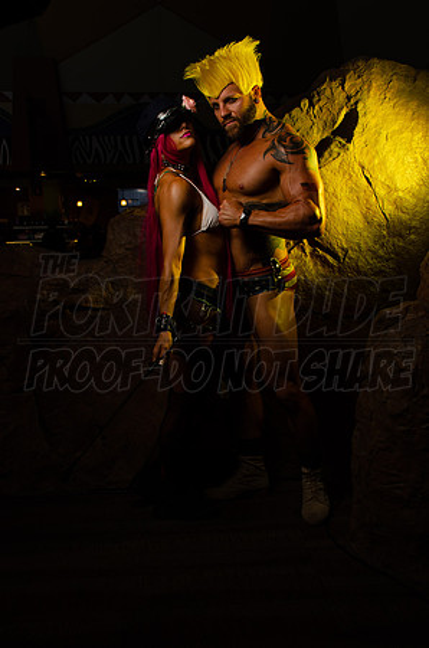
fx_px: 646
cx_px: 214
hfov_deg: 36.7
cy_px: 324
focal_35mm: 36
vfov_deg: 53.2
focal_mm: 24
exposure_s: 1/60
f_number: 9.5
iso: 100
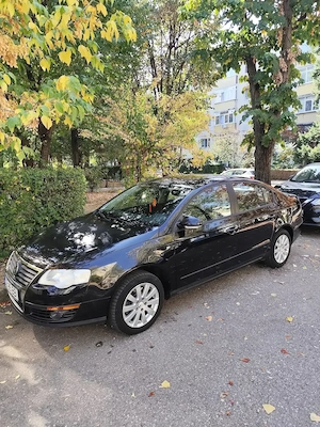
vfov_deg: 73.9
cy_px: 214
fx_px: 283
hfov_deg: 58.9
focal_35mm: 23
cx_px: 160
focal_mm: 6.19
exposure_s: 1/138
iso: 50
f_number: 1.65
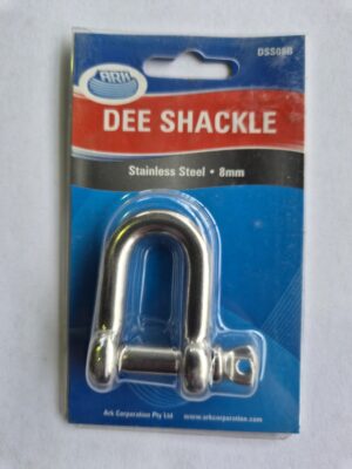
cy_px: 234
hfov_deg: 58.9
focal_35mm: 23
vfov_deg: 73.9
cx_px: 176
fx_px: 312
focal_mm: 5.4
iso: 40
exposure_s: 1/100
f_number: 1.8
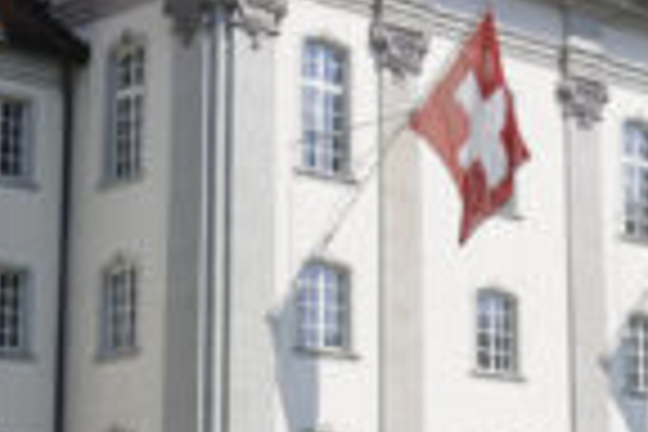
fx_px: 2304
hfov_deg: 15.6
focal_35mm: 128
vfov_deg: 10.7
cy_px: 356
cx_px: 693
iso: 200
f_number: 10
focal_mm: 22
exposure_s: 1/400
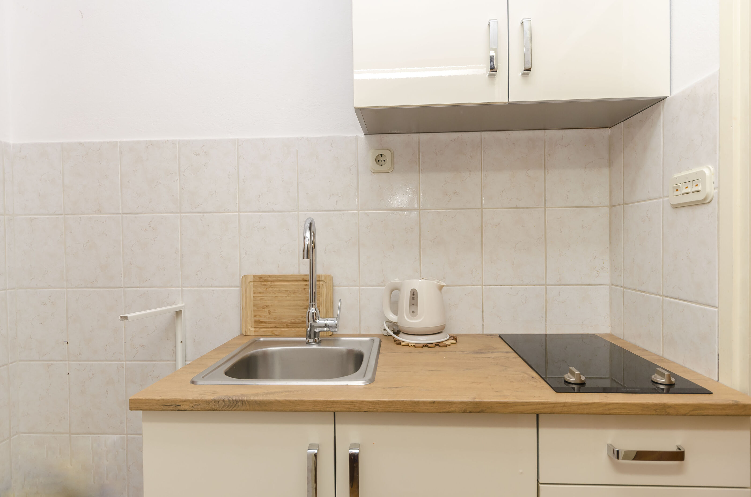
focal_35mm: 21
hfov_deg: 81.3
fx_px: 437
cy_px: 248
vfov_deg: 59.3
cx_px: 376
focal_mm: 14
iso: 100
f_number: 9
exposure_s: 1/100
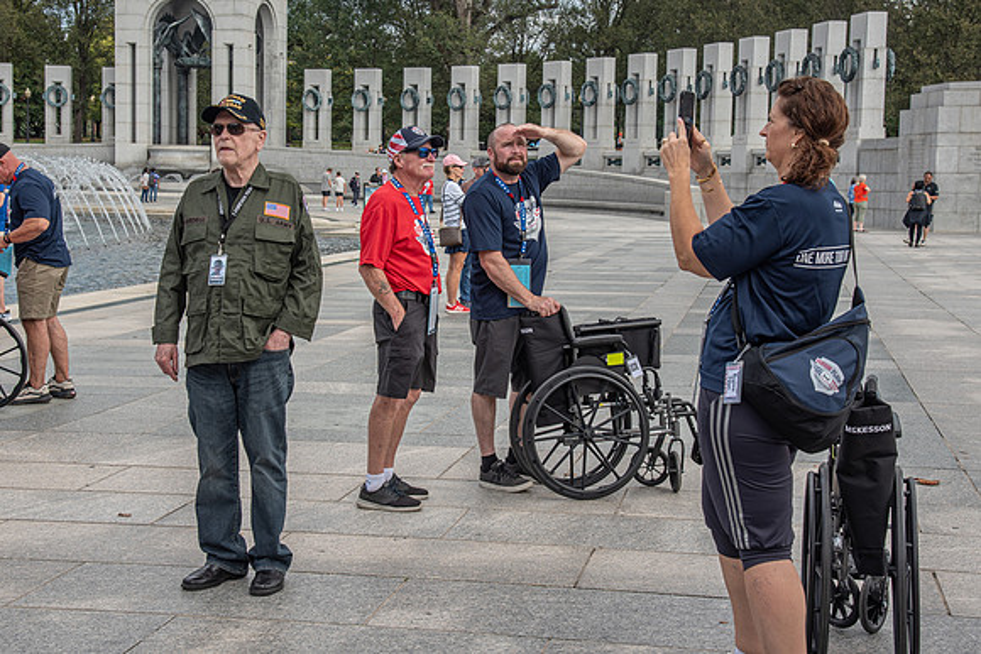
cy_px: 264
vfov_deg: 23.7
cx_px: 434
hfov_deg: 34.9
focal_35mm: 57
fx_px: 1557
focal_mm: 46
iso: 140
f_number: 8
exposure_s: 1/160
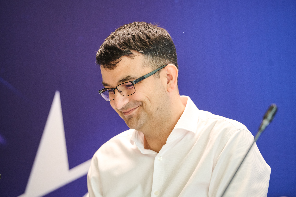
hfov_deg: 10.5
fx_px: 1603
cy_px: 98
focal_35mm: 195
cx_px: 148
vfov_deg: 7.0
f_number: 2.8
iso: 2500
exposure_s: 1/320
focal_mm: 195
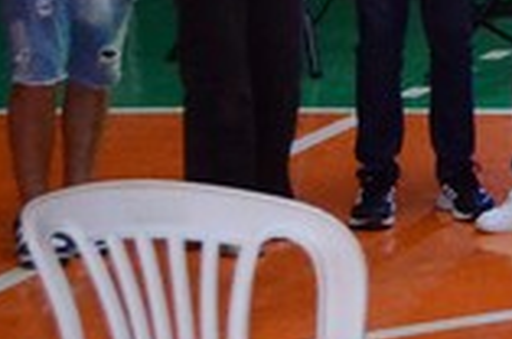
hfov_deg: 9.2
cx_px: 1423
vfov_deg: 7.0
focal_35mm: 188
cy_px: -367
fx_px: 2668
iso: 5000
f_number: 5
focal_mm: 22
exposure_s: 1/160
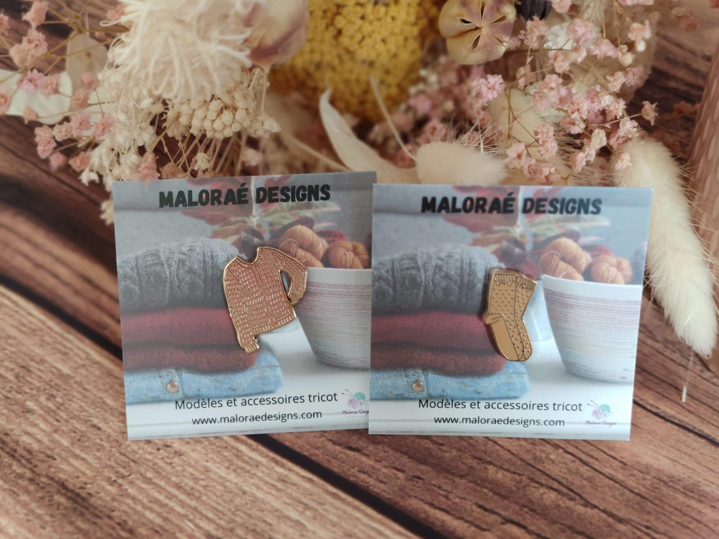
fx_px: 852
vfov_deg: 35.1
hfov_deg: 45.8
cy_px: 270
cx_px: 360
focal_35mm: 41
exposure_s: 1/50
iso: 730
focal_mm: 8.16
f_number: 2
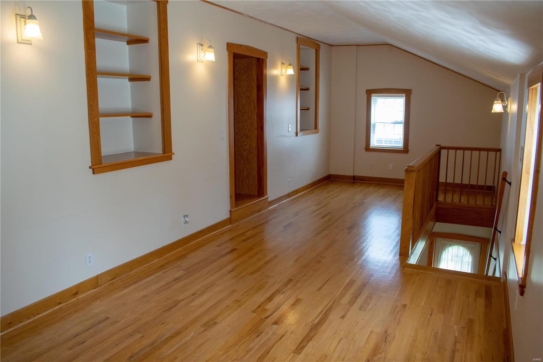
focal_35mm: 36
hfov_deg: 53.1
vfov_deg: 36.9
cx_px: 272
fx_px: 543
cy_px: 181
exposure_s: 1/60
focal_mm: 24
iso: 200
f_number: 4
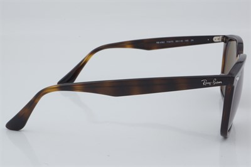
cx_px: 126
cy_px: 84
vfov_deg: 18.2
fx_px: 522
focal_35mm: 75
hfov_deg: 27.0
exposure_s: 1/4
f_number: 29
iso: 100
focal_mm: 50
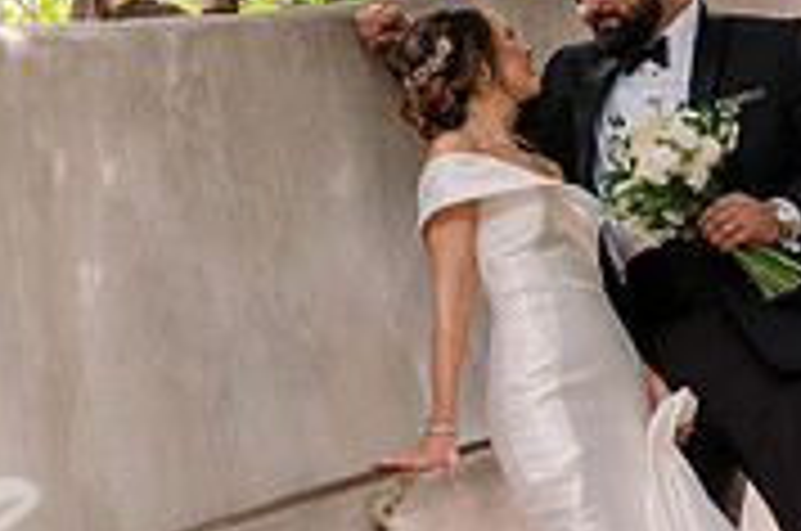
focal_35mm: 163
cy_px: 225
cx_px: -220
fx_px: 3620
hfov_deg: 12.3
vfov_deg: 8.4
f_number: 2
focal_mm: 50
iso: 64
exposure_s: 1/60
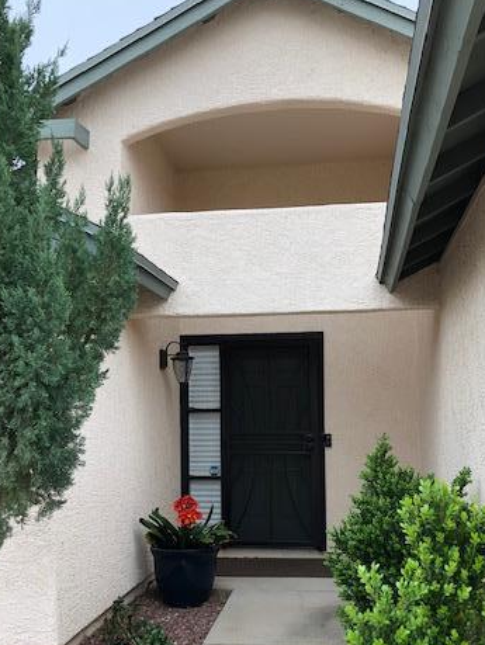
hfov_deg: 36.9
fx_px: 728
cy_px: 410
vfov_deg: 47.3
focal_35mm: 39
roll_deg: +0.7
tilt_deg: +0.2
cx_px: 254
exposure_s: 1/419
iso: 20
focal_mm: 4
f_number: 1.8
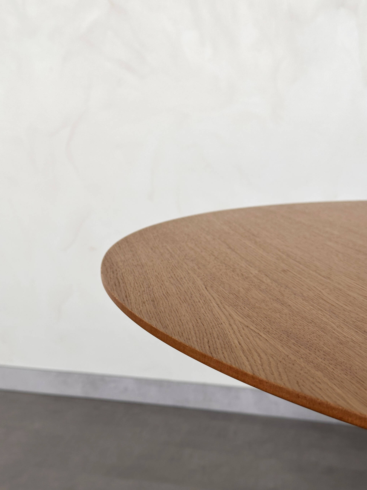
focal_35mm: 48
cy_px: 245
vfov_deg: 39.7
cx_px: 184
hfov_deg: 30.3
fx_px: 679
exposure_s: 1/121
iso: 64
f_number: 1.78
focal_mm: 6.86
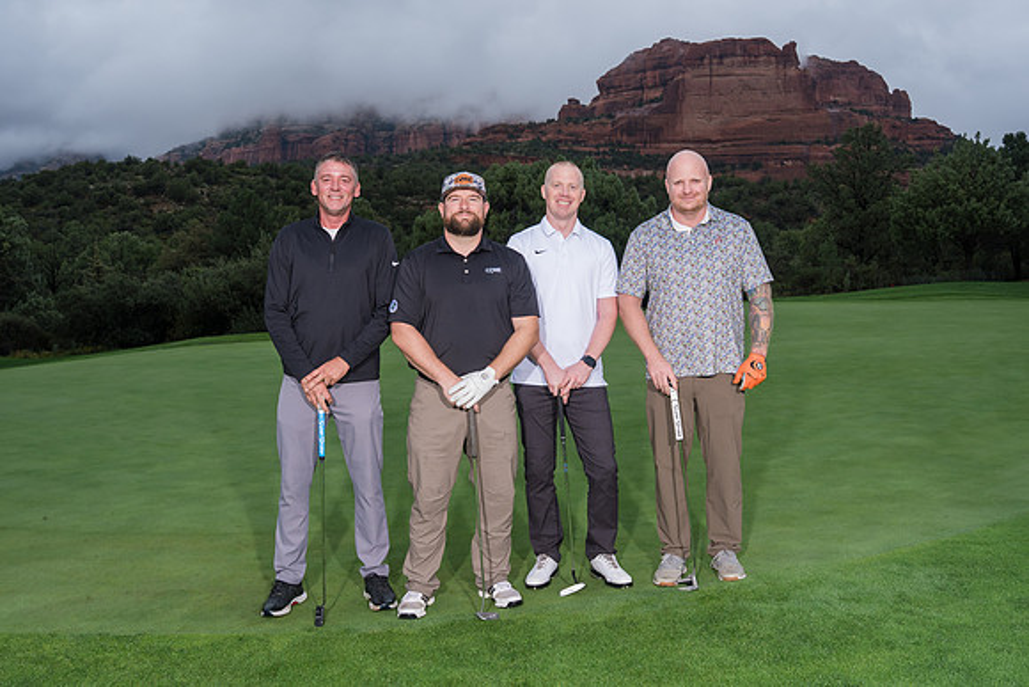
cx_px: 522
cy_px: 311
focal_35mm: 30
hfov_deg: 62.1
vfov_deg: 43.7
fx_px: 854
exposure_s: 1/320
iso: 320
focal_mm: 24
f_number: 5
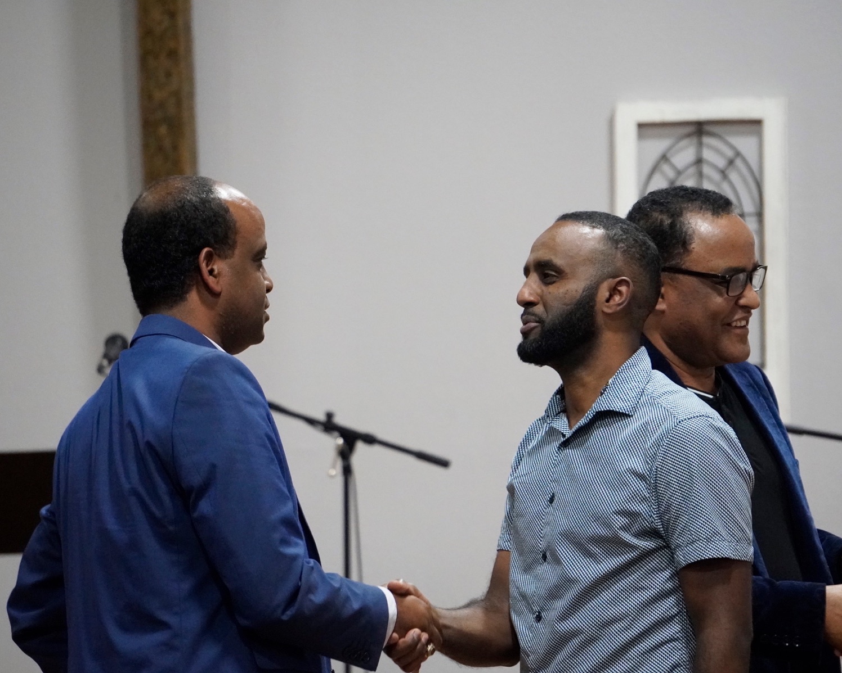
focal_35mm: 290
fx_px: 7216
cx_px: 380
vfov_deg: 5.3
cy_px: 337
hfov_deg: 6.7
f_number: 6.3
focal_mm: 171
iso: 6400
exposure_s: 1/160
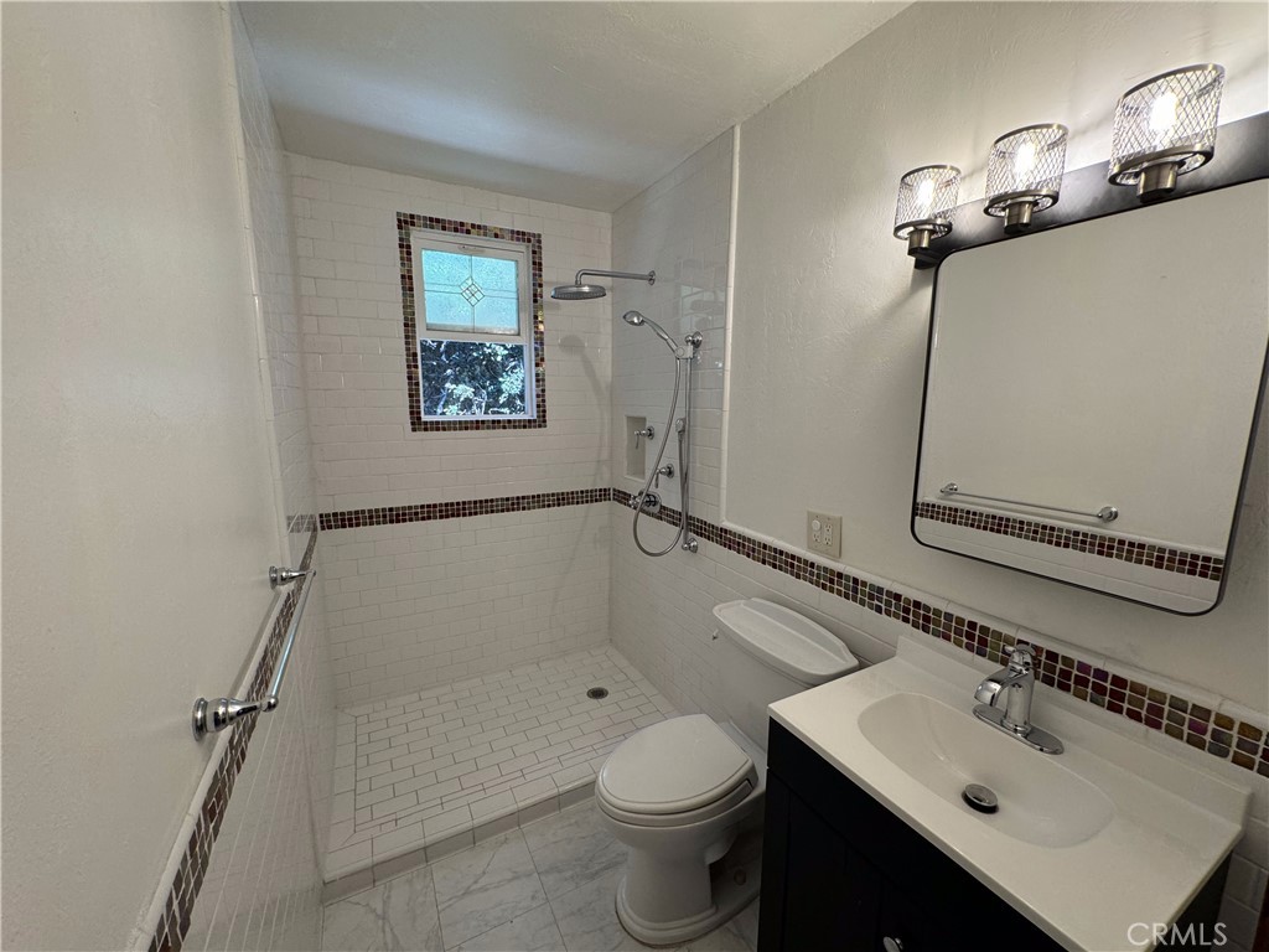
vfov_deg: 85.7
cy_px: 476
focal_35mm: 14
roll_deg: -0.1
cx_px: 634
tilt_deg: -9.5
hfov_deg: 102.1
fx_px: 513
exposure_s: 1/120
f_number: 2.2
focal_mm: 2.22
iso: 160
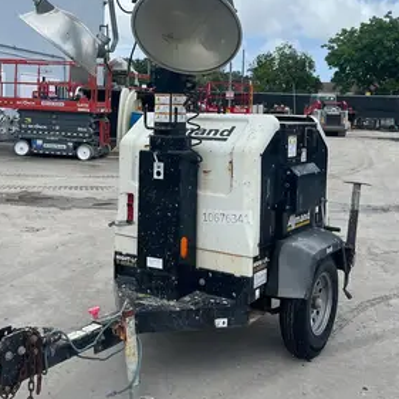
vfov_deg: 37.2
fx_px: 587
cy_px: 138
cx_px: 189
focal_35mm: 45
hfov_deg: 37.5
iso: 50
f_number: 1.6
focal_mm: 5.1
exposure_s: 1/4310
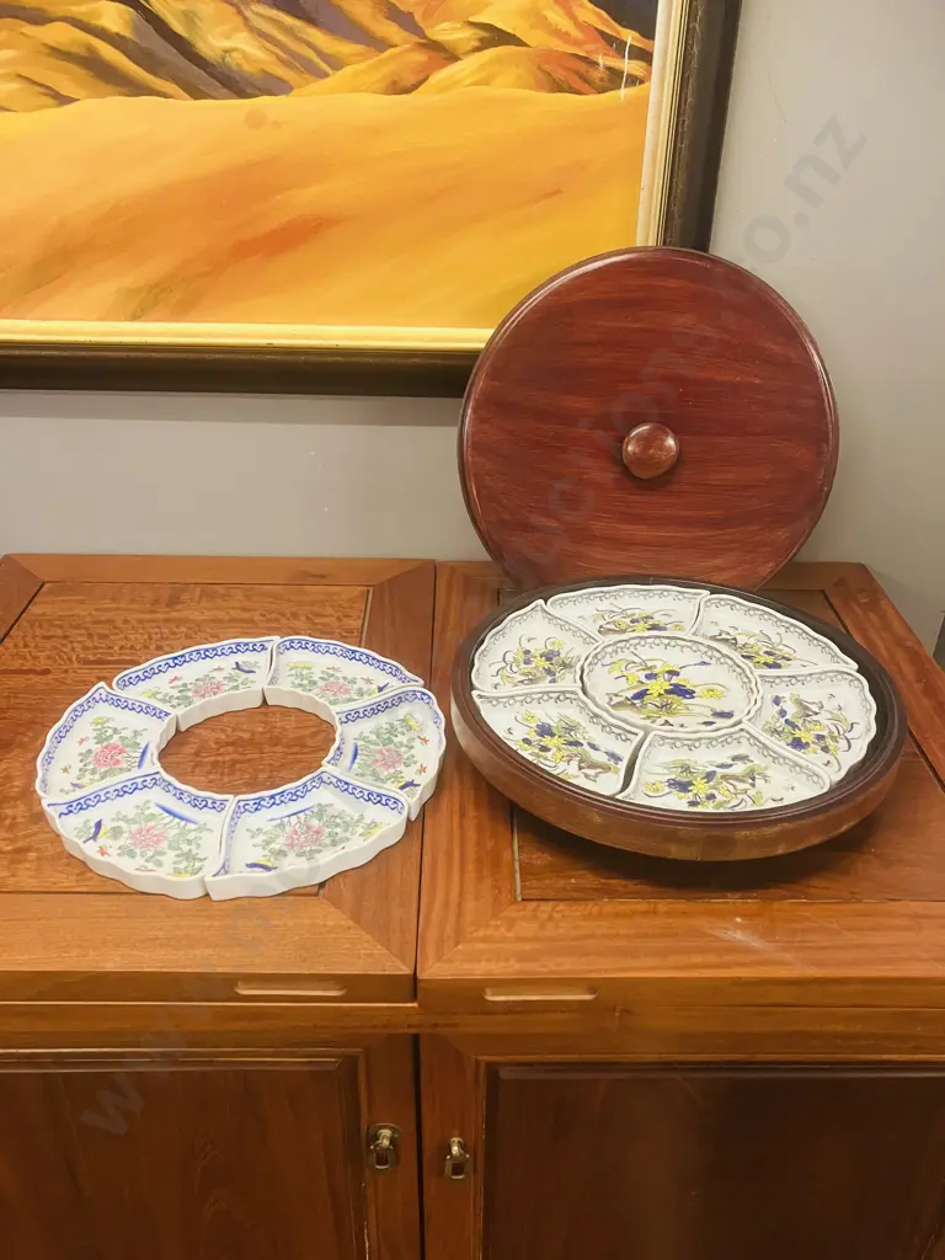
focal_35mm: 28
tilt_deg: -29.4
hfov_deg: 49.7
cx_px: 472
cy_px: 630
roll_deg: +0.2
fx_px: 1019
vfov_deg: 63.4
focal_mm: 3.99
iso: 160
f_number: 1.8
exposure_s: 1/50
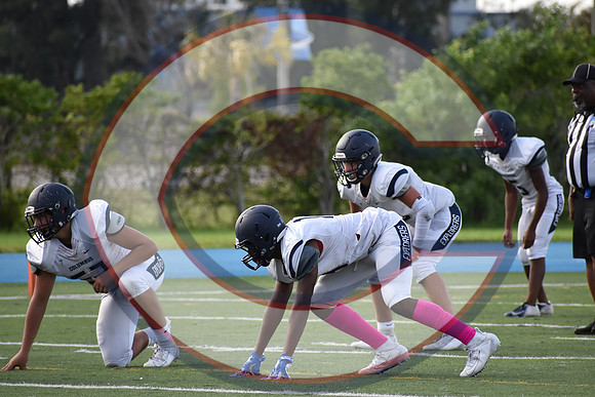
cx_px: 298
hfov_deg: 4.6
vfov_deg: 3.1
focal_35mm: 450
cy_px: 198
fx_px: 7439
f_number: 6.3
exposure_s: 1/1000
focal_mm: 300
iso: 800
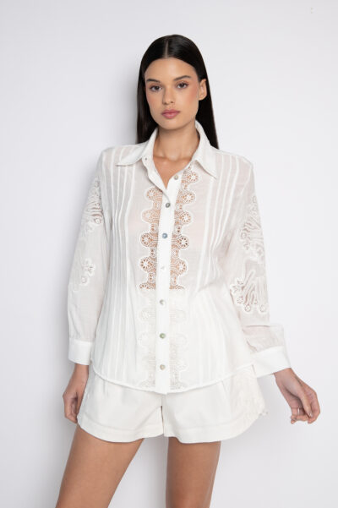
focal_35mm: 40
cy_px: 254
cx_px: 169
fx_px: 564
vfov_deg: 48.5
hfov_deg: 33.4
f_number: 5
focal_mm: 40
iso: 320
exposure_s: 1/125
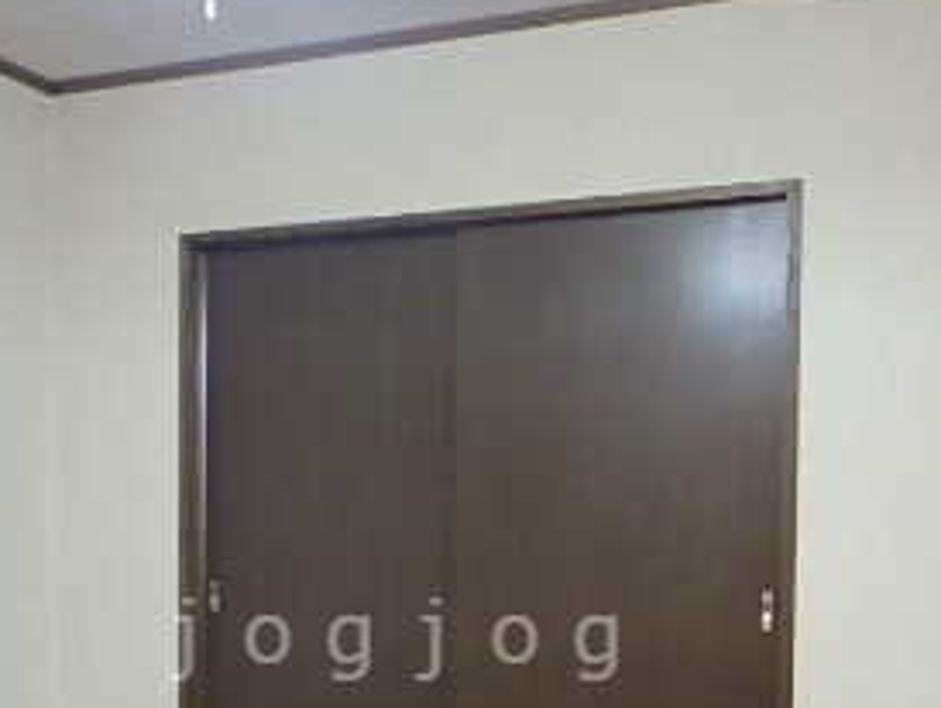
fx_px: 1333
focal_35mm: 49
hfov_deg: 38.8
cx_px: 402
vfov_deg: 28.6
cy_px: 639
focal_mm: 3.7
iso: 800
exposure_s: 1/25
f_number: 3.5
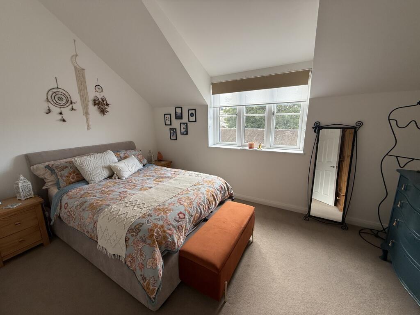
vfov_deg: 85.7
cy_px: 158
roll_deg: -0.1
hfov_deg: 102.1
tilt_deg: -12.2
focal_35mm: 14
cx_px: 210
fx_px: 170
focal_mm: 2.22
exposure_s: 1/99
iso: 64
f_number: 2.2
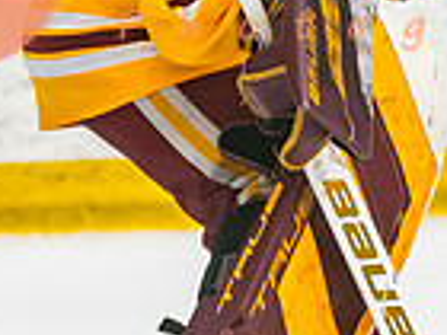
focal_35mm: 867
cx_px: 223
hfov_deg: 2.3
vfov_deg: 1.7
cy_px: 153
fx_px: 11196
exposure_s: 1/640
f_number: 2.8
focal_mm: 135
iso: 1600
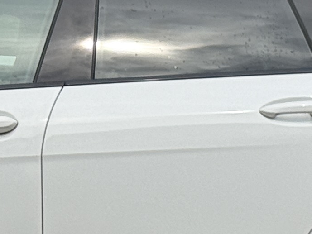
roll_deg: +0.1
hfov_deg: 7.0
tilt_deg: +2.1
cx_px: -54
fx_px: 2533
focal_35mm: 281
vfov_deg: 5.3
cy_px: 95
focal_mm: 6.76
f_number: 1.78
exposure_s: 1/4329
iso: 100
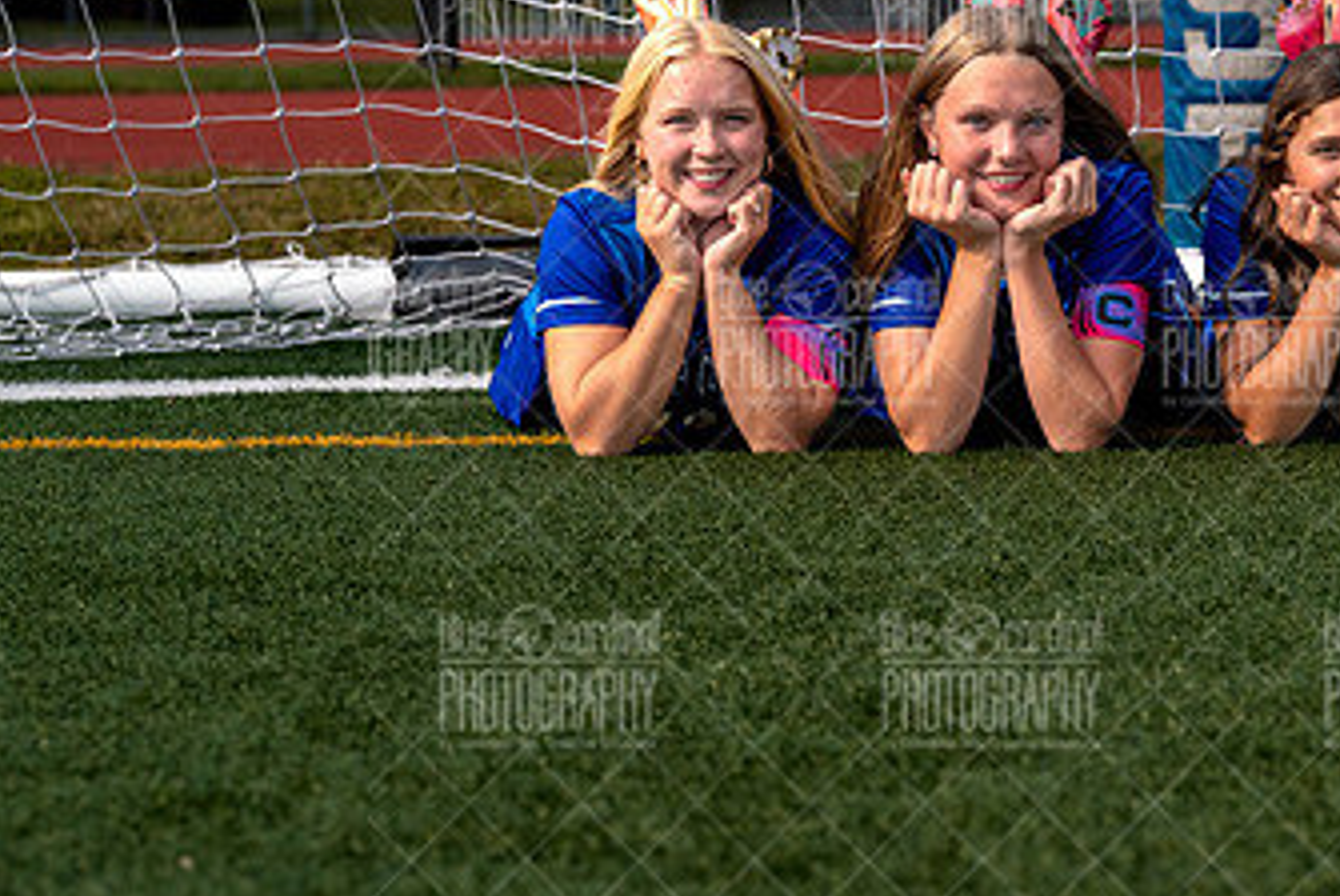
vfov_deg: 9.3
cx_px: 1144
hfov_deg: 13.8
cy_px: 334
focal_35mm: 147
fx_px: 5476
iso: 1600
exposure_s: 1/160
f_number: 4.5
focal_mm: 85
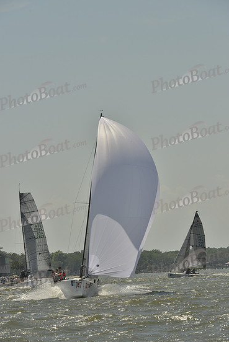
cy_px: 175
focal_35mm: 210
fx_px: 2000
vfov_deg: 9.8
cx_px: 119
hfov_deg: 6.6
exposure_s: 1/1600
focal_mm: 200
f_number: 10
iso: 280
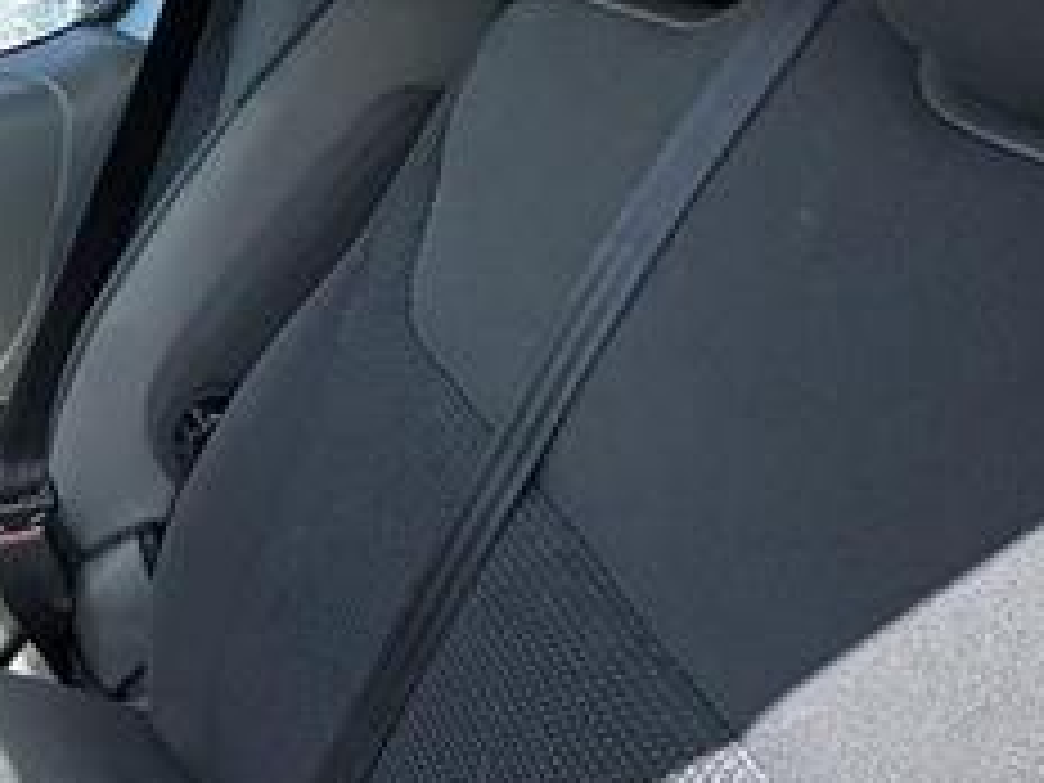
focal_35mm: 54
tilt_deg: -21.4
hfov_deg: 28.9
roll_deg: -0.7
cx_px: -315
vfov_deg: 26.6
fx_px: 1629
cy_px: 166
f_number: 2.2
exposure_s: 1/687
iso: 50
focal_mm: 2.22
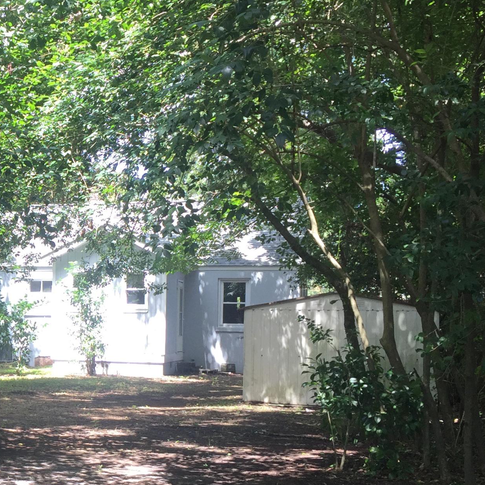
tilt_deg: +1.1
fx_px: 983
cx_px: -75
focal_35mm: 62
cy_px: 320
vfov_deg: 27.6
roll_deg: -2.3
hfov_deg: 25.3
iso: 32
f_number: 2.2
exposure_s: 1/128
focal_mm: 4.15
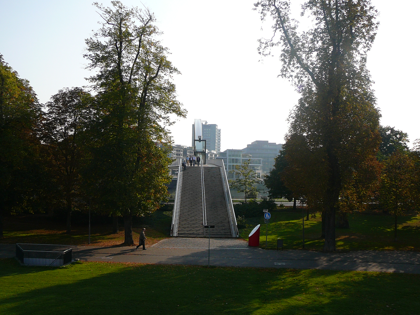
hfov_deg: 45.8
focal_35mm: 41
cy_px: 158
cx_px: 210
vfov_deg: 35.1
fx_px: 497
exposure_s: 1/1000
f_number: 3.1
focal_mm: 6.1
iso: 80
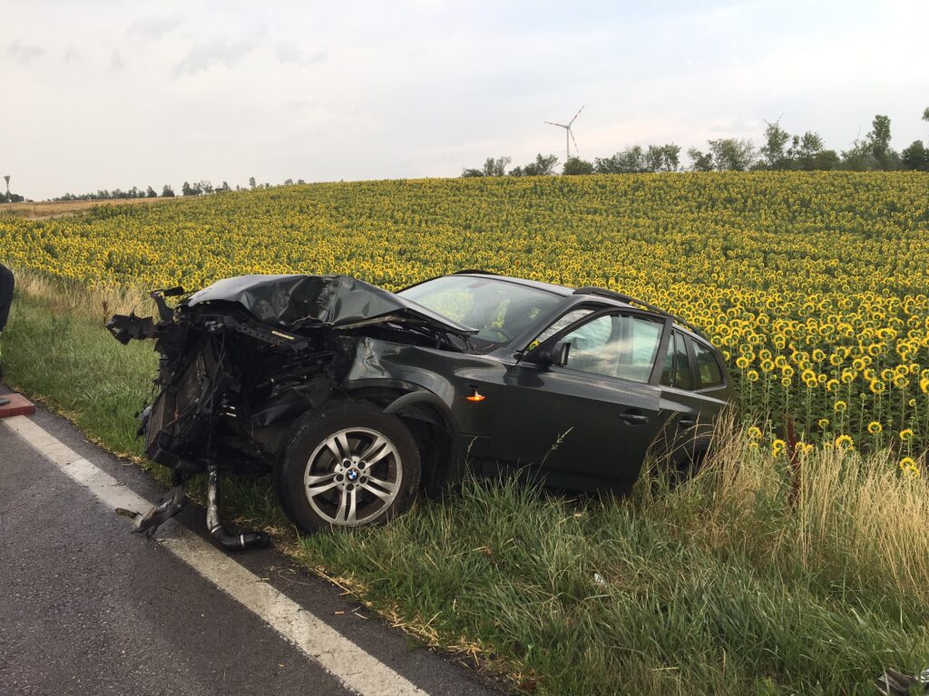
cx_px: 464
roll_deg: +2.1
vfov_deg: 48.2
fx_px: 778
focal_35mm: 29
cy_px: 348
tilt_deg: -9.6
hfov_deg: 61.7
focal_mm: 4.15
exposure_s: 1/203
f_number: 2.2
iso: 25
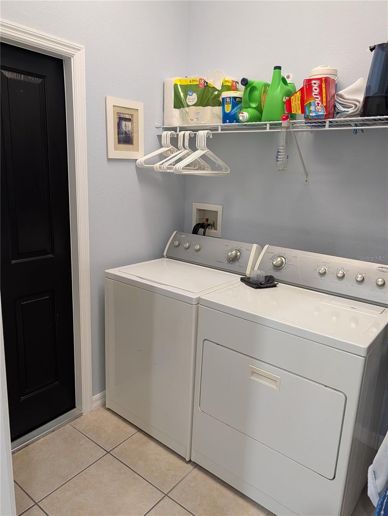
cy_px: 258
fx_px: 358
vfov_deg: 71.5
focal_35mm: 24
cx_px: 194
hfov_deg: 56.9
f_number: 1.68
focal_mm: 6.9
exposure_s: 1/120
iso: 506
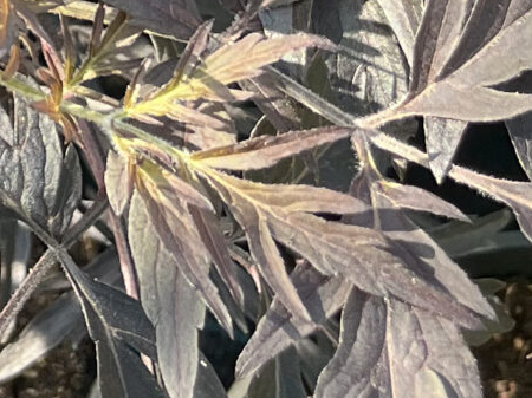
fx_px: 2273
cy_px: -521
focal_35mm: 148
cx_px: -437
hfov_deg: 12.2
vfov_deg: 9.1
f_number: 1.6
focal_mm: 5.1
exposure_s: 1/318
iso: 50
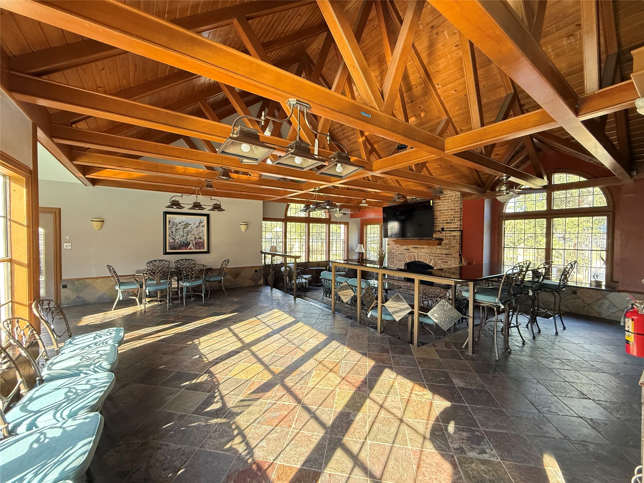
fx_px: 260
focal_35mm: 14
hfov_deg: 102.1
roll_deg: -0.9
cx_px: 322
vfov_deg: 85.7
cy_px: 242
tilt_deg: -1.0
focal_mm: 2.22
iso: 400
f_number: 2.2
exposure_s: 1/85
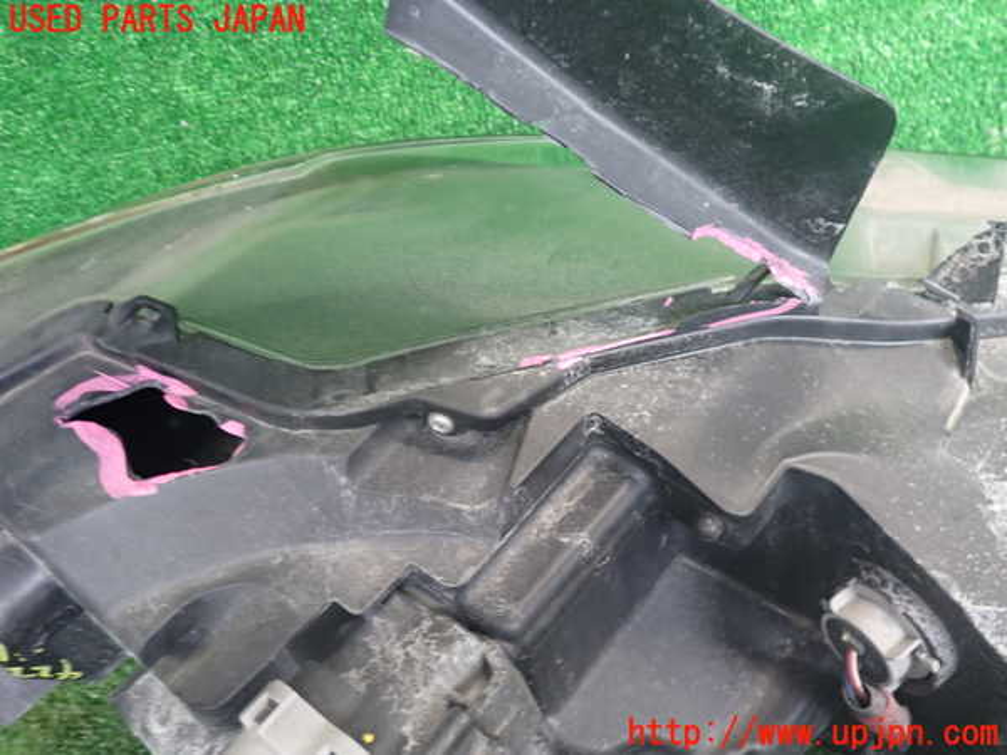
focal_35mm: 30
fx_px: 873
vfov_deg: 46.8
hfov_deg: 60.0
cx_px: 504
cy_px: 378
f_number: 2.3
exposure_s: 1/30
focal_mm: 5.4
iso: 320
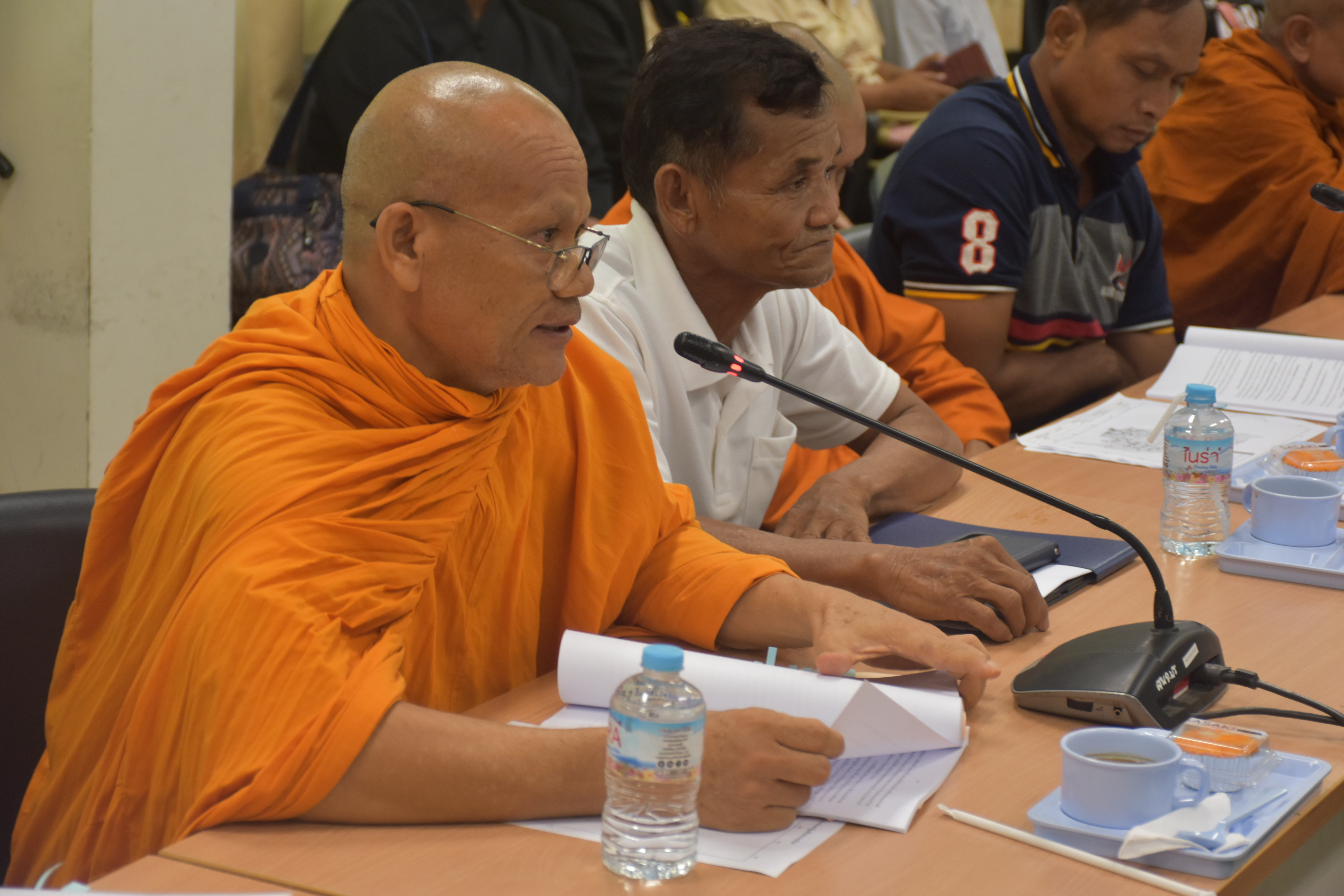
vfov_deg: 15.2
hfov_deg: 22.6
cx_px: 672
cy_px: 448
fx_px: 3360
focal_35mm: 90
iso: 720
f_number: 5
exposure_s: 1/60
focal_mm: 60
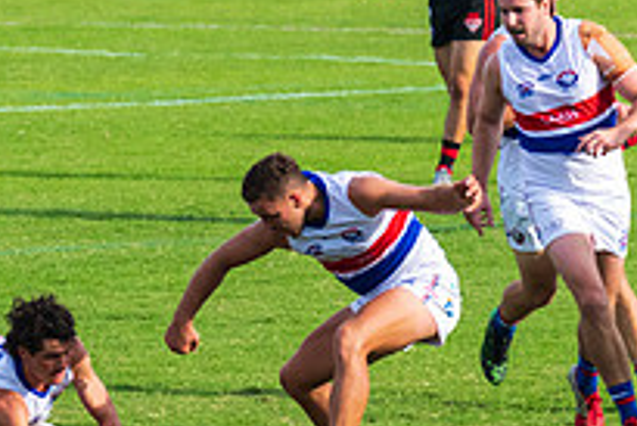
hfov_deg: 2.5
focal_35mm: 831
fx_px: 14714
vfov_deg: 1.7
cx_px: -337
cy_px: 316
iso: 1000
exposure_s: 1/2500
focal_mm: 250
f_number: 5.6
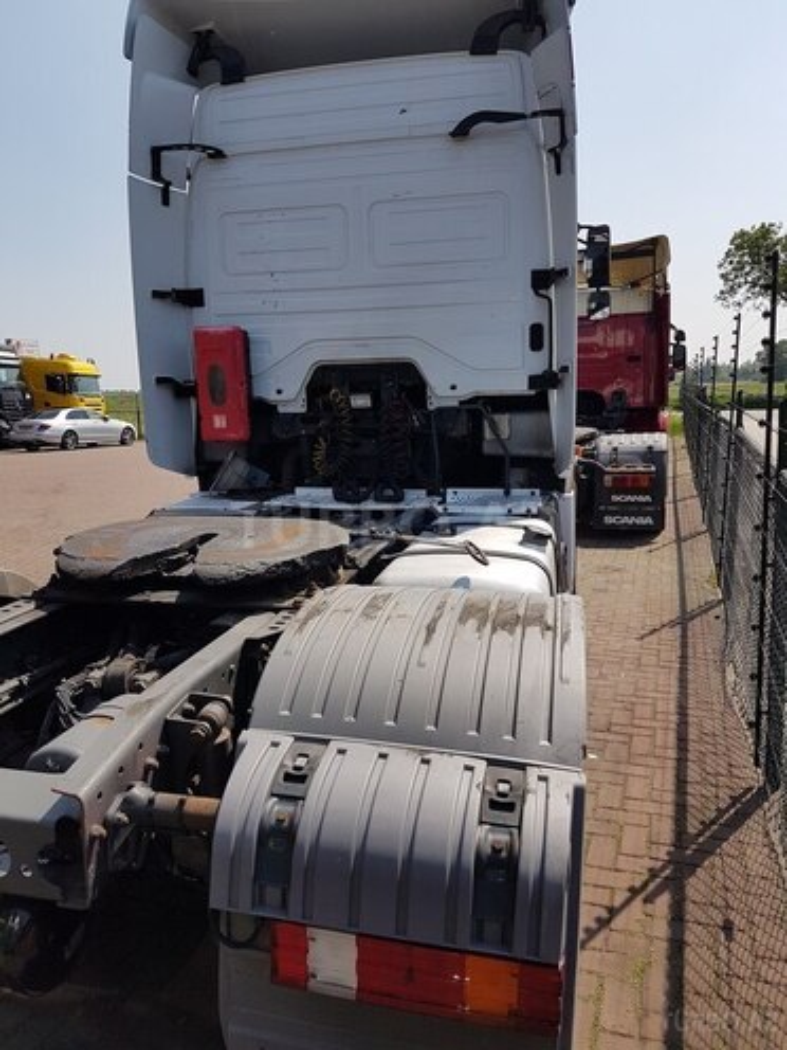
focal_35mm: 26
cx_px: 394
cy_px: 525
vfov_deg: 67.3
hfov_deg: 53.1
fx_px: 788
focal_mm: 4.2
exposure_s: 1/2440
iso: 40
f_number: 1.7
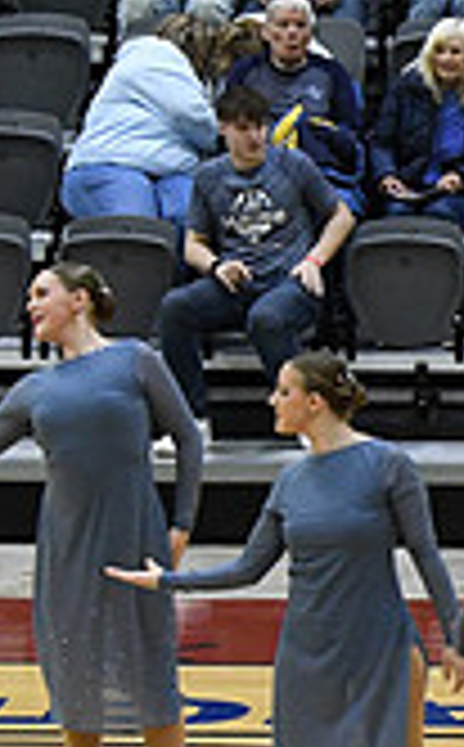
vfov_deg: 5.6
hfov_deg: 3.4
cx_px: 1288
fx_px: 7627
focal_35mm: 375
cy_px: 673
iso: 5000
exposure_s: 1/500
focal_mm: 70
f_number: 4
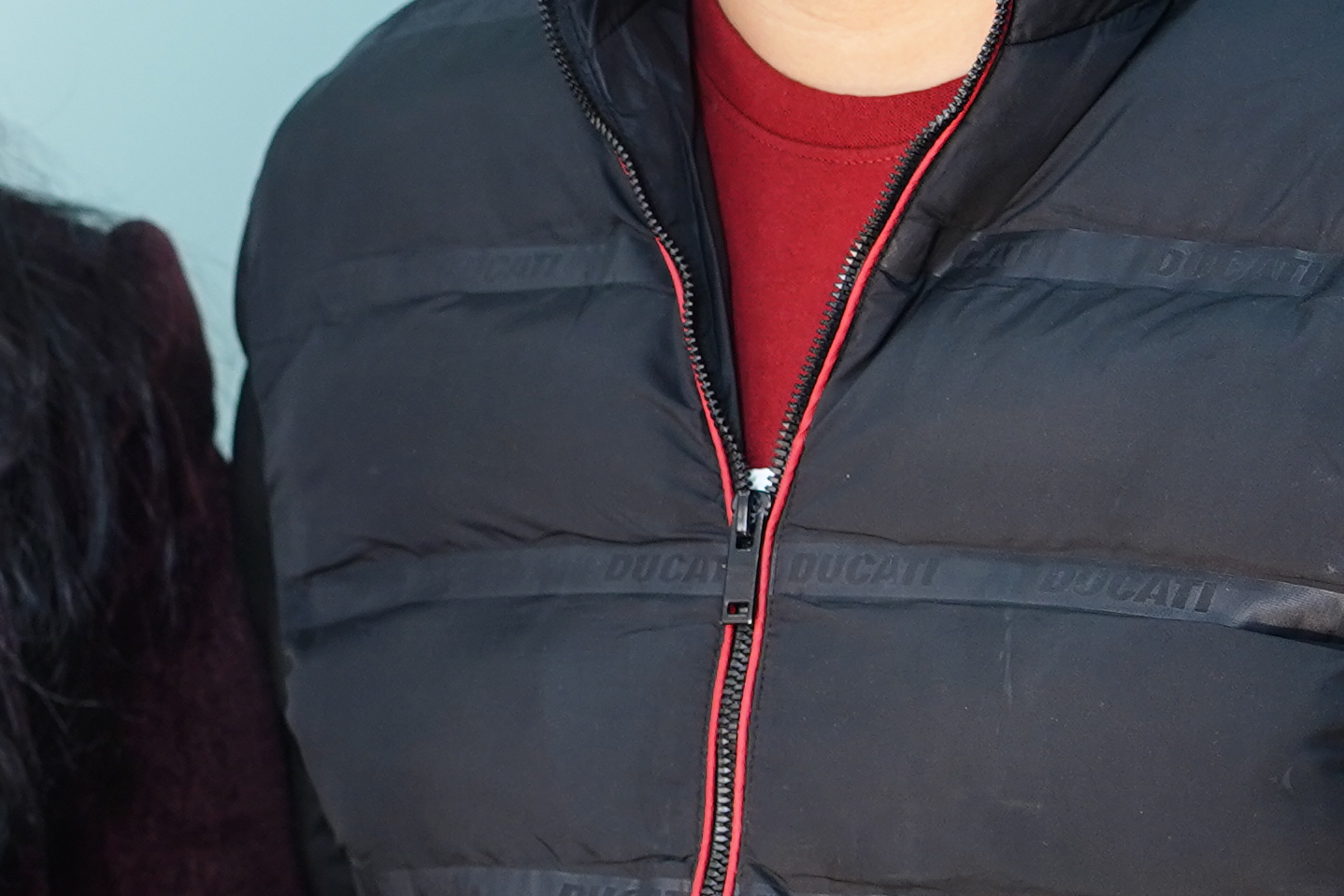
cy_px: 498
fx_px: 5451
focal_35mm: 146
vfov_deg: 9.4
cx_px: -327
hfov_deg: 13.6
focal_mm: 35
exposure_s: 1/100
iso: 500
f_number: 3.5
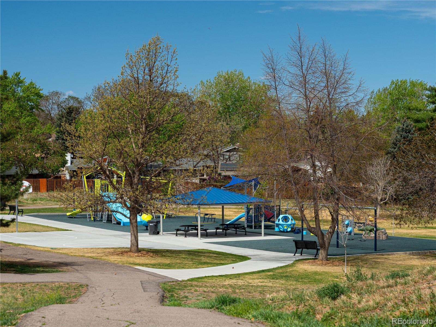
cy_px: 164
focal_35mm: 90
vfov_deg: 16.4
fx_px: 1134
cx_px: 218
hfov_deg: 21.8
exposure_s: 1/1000
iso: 200
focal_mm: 45
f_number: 4
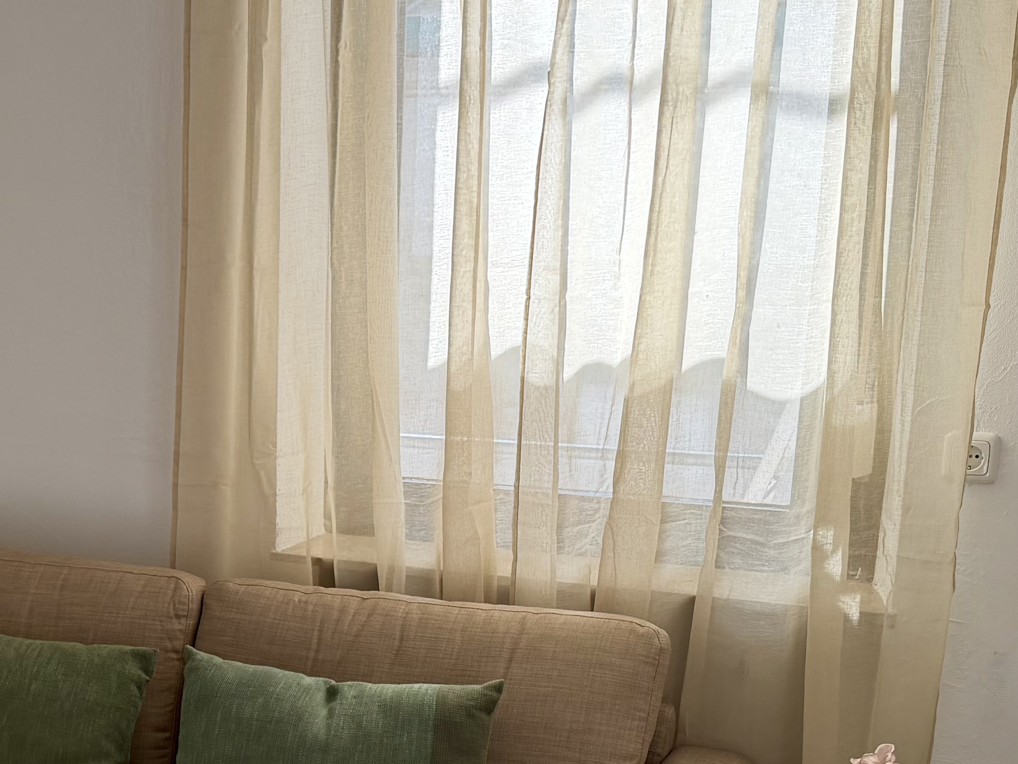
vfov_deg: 23.5
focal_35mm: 61
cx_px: 192
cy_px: 658
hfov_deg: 30.8
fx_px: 1794
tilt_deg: -15.2
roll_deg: +0.5
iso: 100
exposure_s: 1/374
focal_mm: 6.76
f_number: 1.78
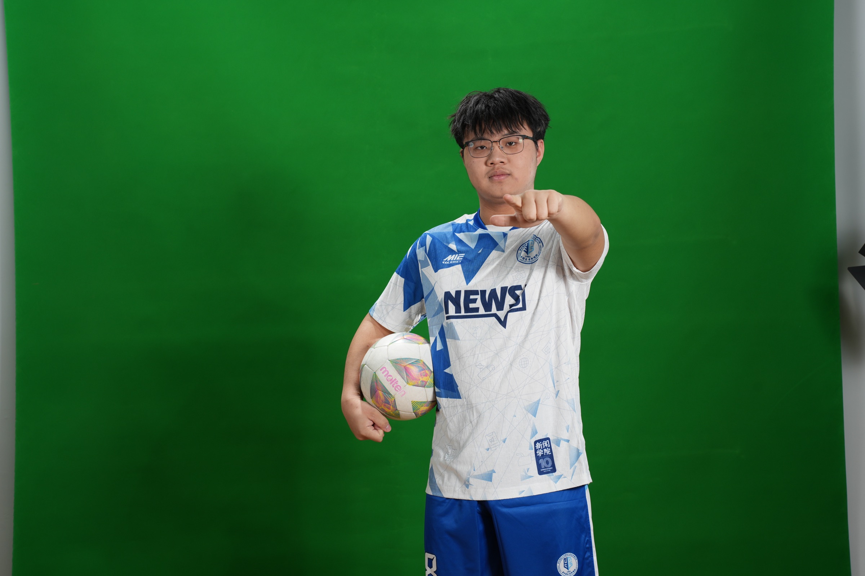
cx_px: 432
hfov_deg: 35.1
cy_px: 288
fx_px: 1369
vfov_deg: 23.8
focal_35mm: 57
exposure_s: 1/25
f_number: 7.1
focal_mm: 57
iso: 160
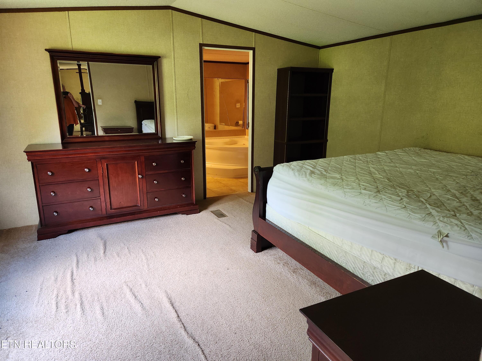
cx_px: 241
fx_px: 320
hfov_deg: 73.9
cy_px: 180
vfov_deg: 58.9
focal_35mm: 23
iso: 400
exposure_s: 1/120
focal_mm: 5.4
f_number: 1.8
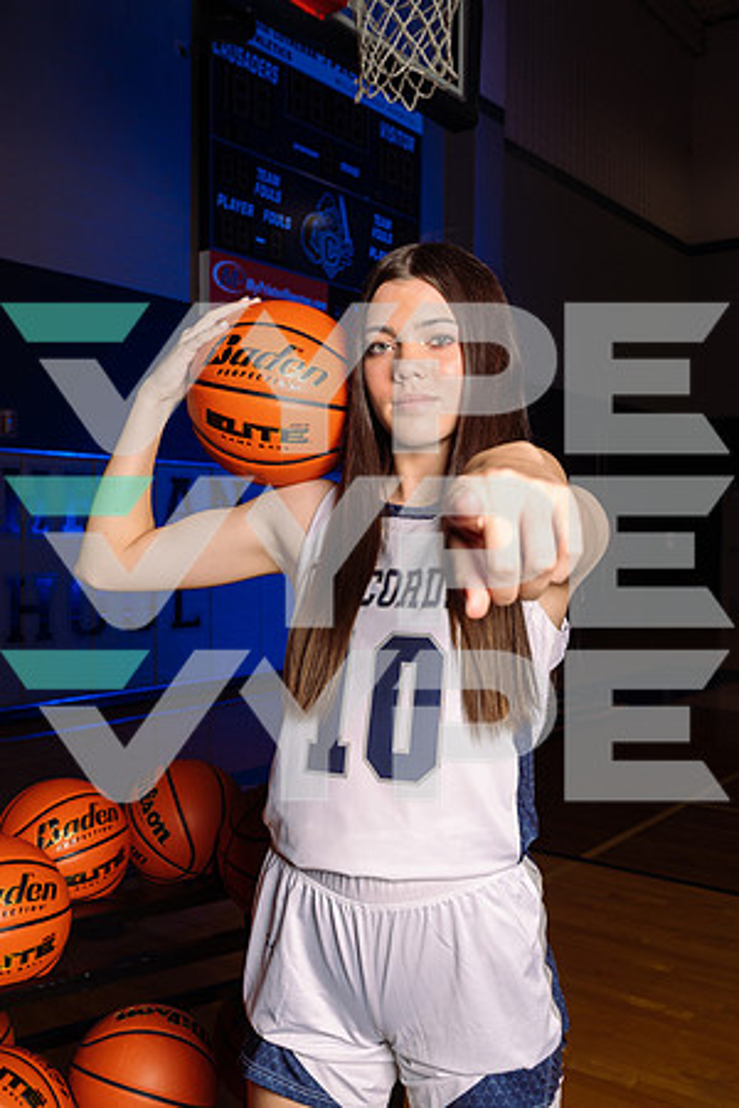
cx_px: 370
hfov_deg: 37.9
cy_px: 554
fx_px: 1078
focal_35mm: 35
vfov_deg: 54.4
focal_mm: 35
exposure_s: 1/250
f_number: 8
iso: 320
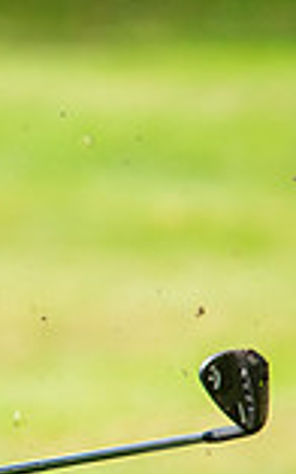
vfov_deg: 1.2
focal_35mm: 1699
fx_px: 21949
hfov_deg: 0.8
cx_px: -492
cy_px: 270
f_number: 5
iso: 640
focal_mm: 300
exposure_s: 1/1250
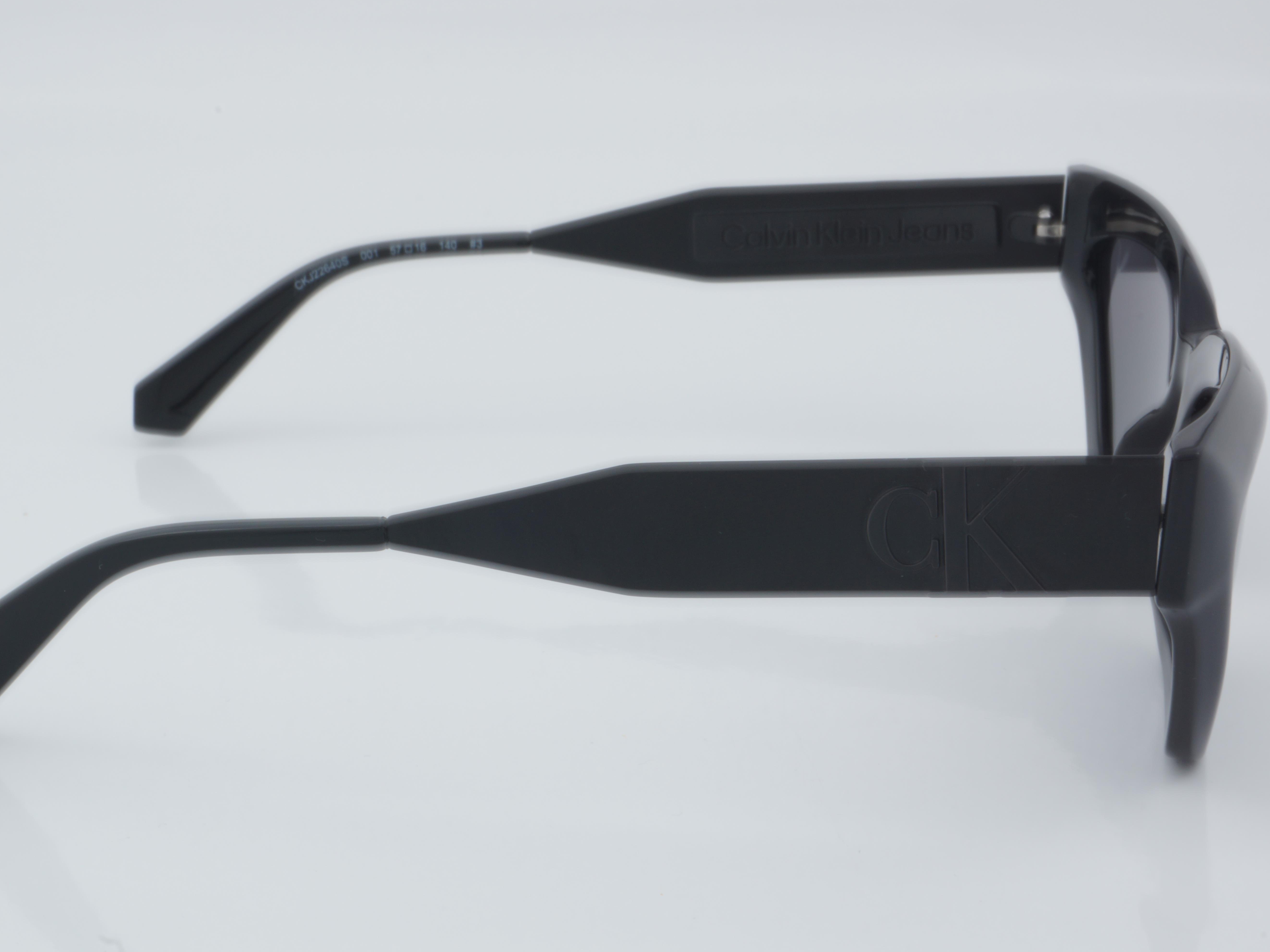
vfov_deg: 18.0
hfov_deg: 23.8
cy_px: 478
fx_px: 3008
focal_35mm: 82
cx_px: 568
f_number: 32
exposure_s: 1/4
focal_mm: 50
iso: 100
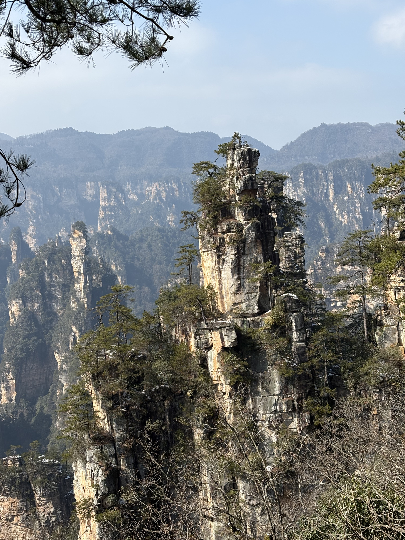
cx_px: 202
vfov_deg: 36.8
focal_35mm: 52
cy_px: 270
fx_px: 811
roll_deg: -0.2
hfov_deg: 28.0
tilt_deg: -6.7
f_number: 1.6
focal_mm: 5.96
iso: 32
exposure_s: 1/2212
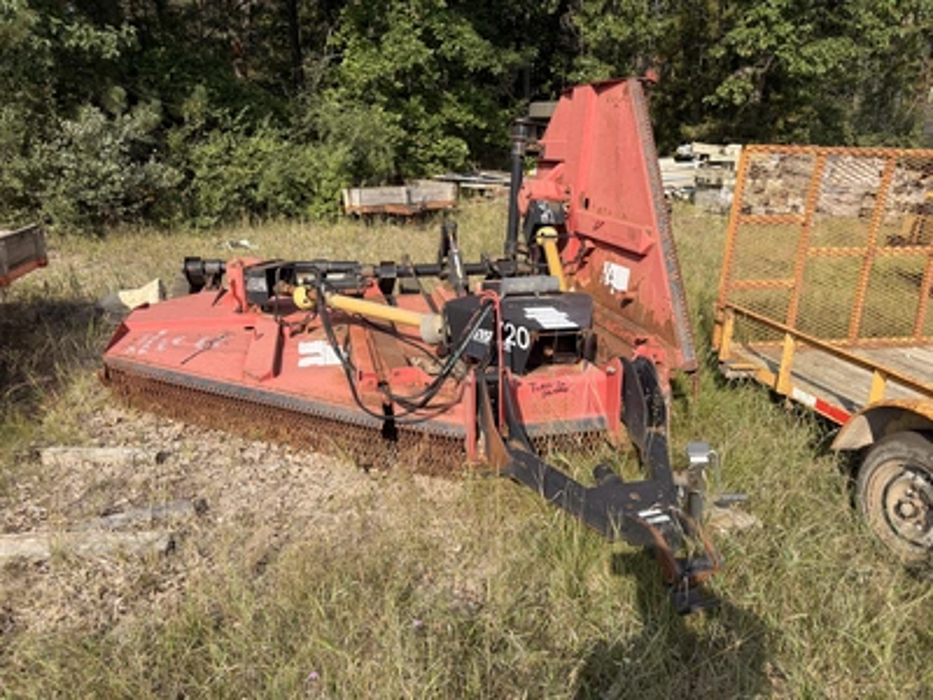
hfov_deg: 71.6
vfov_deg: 56.8
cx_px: 466
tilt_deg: -17.0
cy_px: 350
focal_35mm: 24
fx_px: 647
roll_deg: +1.4
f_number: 1.78
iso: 100
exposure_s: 1/4673
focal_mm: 6.76
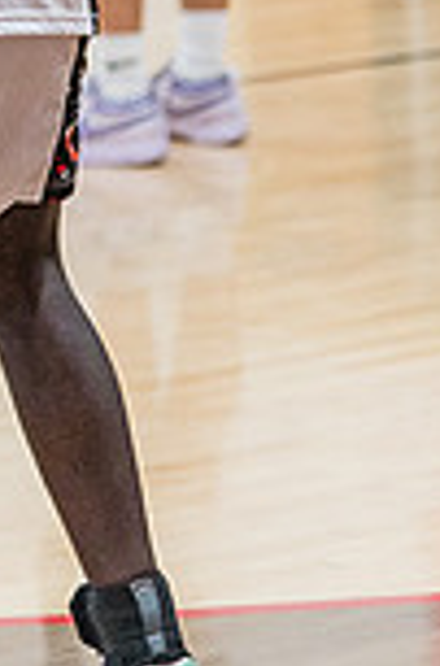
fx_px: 6534
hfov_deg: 3.8
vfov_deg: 5.8
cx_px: -102
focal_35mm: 354
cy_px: -126
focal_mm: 120
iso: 5000
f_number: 4
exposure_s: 1/320
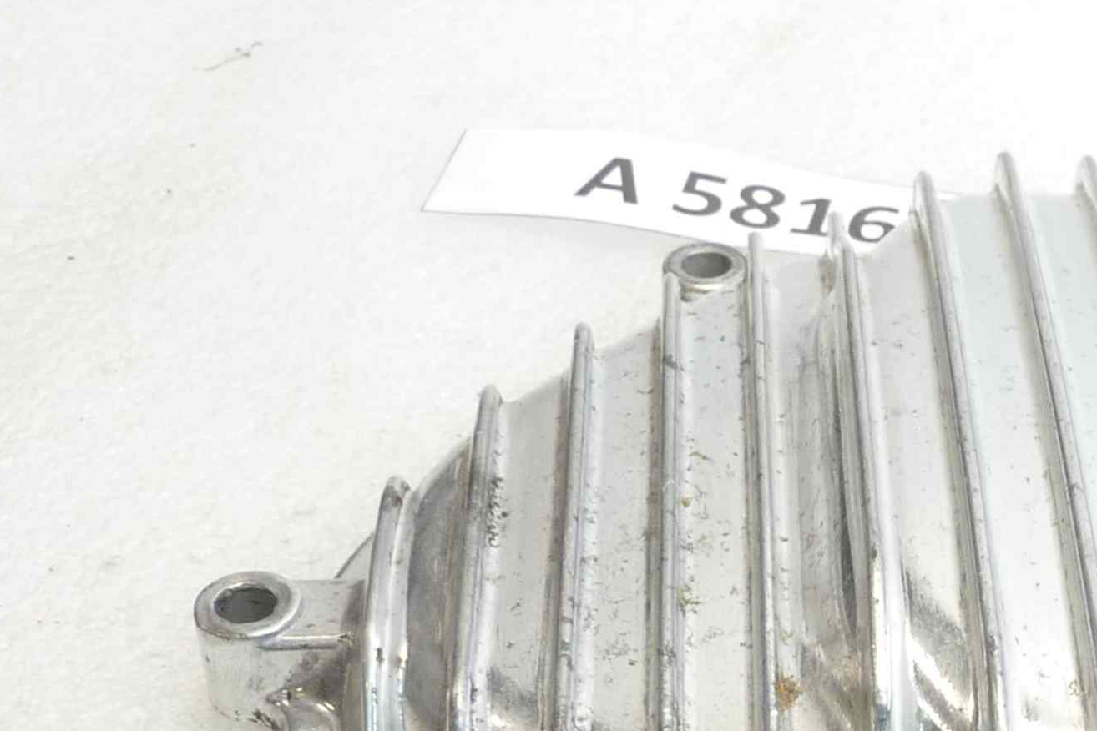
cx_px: 953
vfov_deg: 17.2
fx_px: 2346
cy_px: 786
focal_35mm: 77
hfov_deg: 25.6
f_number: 3.3
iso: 80
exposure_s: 1/15
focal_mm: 4.4
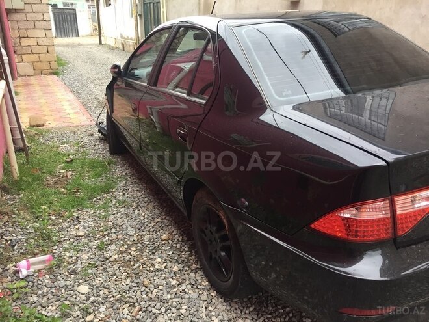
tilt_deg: -21.9
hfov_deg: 61.7
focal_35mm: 29
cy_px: 161
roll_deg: +0.1
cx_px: 214
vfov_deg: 48.2
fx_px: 359
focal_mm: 4.15
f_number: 2.2
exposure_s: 1/33
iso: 40
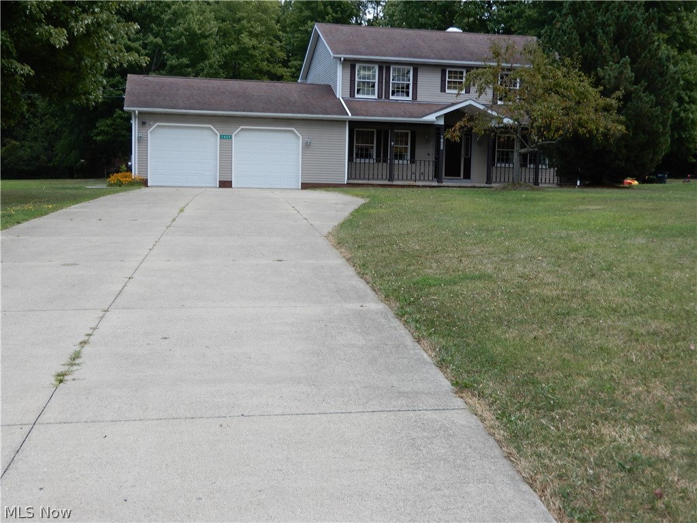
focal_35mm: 45
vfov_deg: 32.2
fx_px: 906
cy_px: 262
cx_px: 348
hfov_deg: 42.1
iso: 80
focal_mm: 8
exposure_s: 1/250
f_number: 4
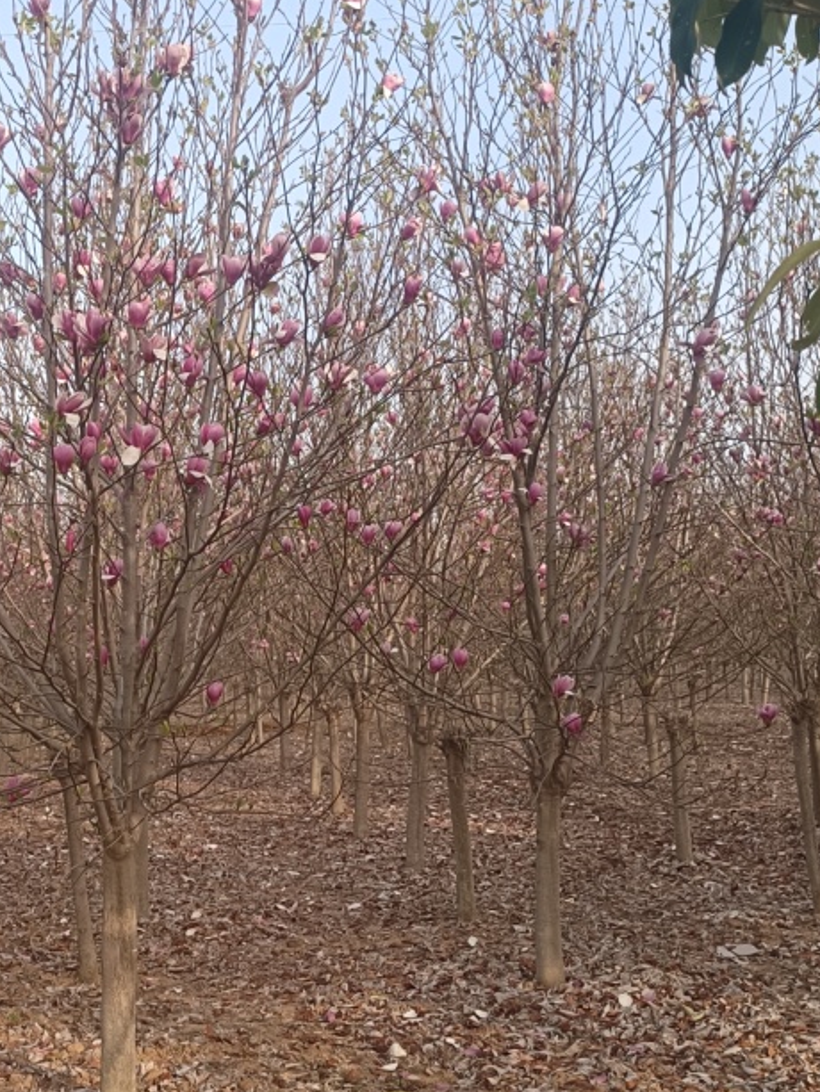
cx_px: 112
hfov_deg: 29.8
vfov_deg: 40.4
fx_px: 1484
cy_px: 598
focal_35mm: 47
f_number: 1.9
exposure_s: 1/132
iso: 100
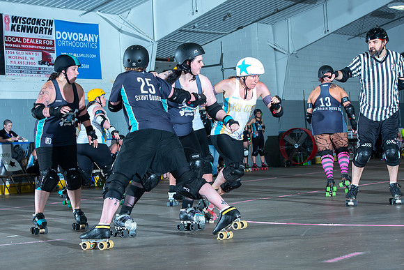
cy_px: 136
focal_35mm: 90
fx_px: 1015
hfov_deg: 22.5
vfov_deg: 15.1
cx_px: 181
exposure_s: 1/160
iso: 800
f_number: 7.1
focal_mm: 82
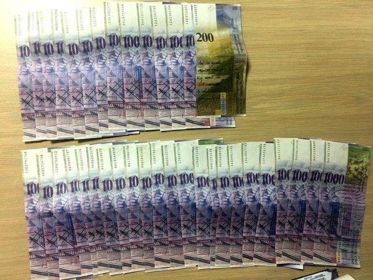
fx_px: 313
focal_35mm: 29
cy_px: 140
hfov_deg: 61.6
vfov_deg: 48.3
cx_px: 186
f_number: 2.2
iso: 64
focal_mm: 4.15
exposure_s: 1/17
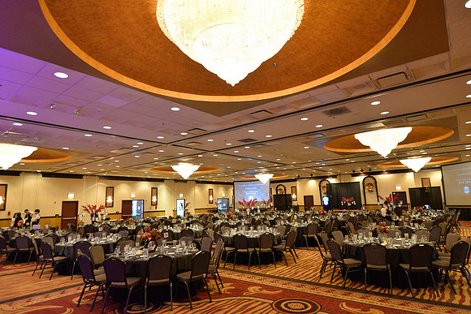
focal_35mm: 22
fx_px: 288
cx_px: 236
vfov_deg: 57.3
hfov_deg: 78.6
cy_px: 157
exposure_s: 1/60
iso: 4000
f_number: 4.5
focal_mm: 22
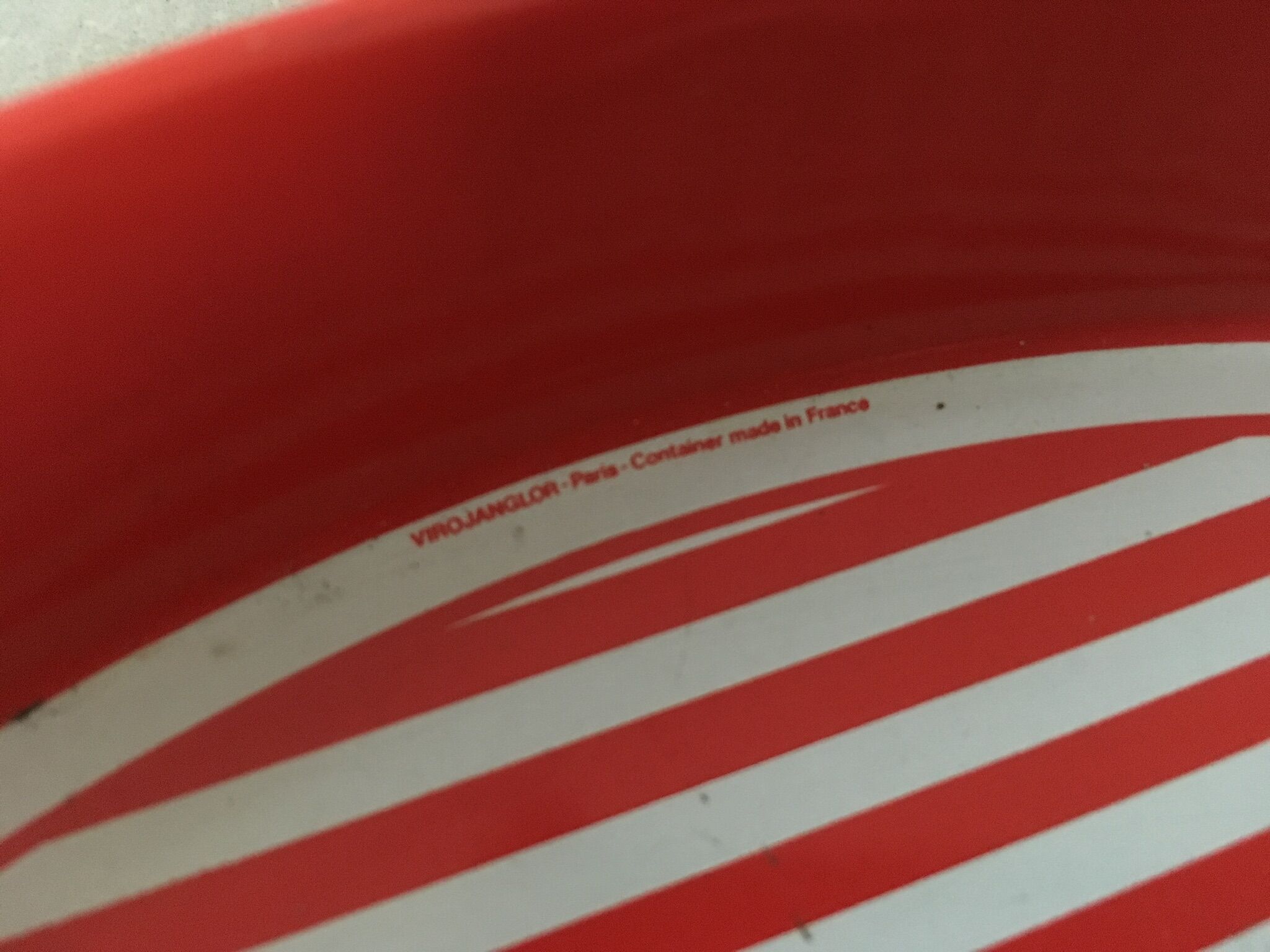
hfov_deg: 61.7
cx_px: 635
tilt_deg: -67.8
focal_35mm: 29
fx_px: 1064
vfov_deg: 48.2
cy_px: 476
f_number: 2.2
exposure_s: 1/17
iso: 500
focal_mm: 4.15
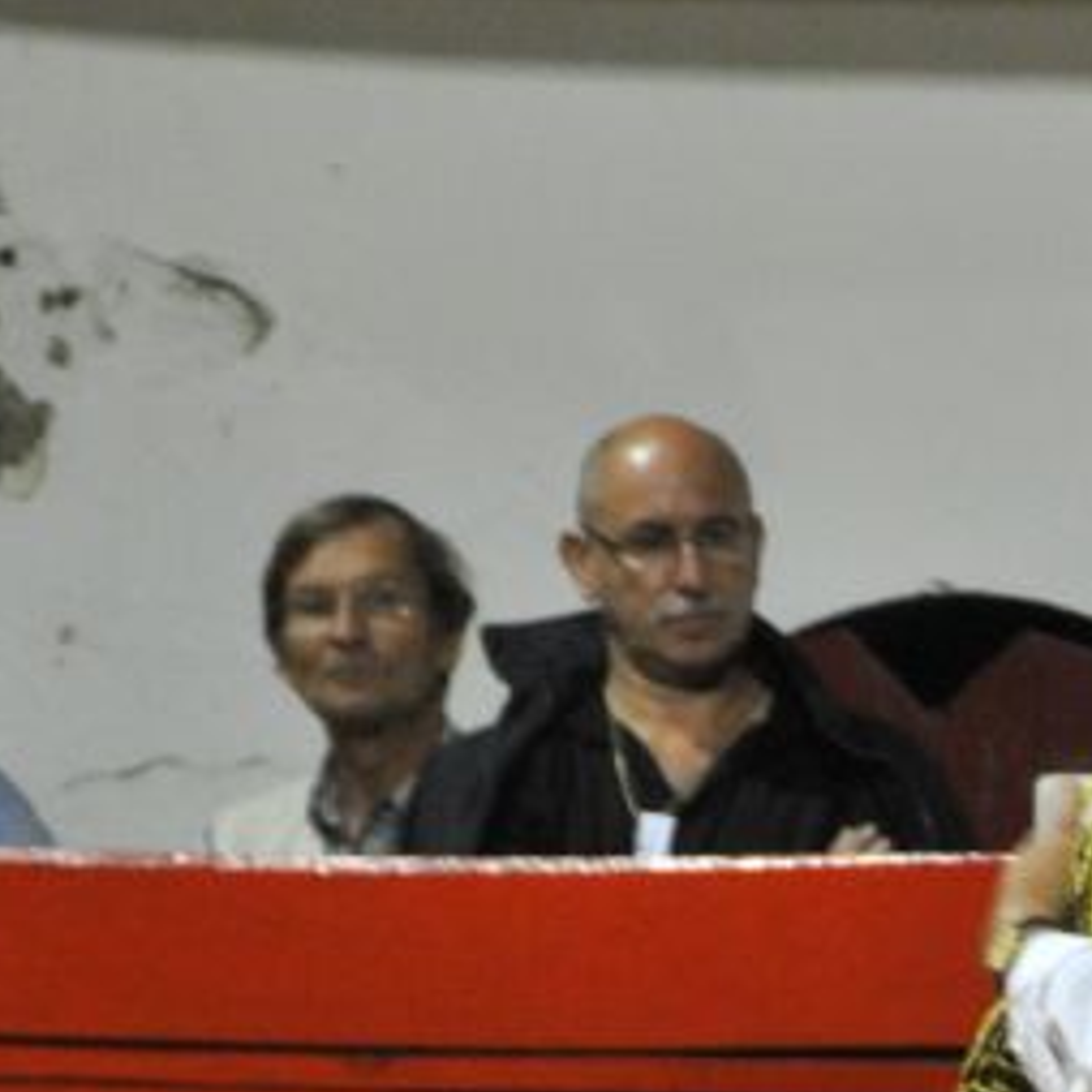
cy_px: 1453
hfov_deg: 2.5
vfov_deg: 2.5
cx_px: 1543
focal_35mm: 694
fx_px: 24759
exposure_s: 1/90
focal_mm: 135
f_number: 5.6
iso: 1600
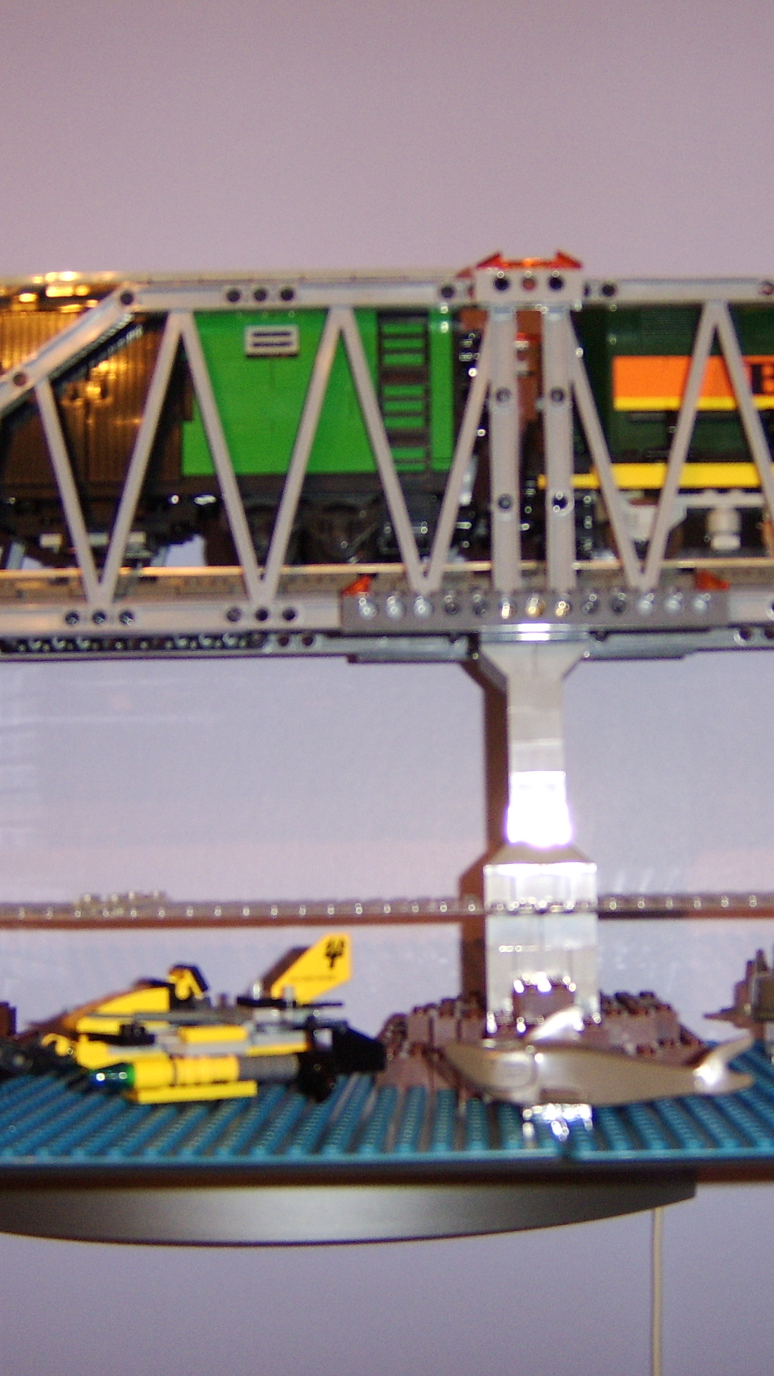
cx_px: 510
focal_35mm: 46
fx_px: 1678
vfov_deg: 44.6
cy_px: 689
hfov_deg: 25.9
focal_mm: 8.13
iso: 141
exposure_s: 1/30
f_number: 2.7
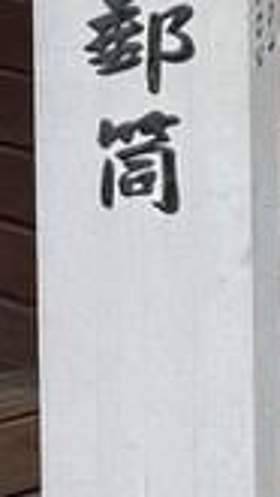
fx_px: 2504
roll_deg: -0.6
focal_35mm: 190
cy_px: -313
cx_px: 1349
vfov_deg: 10.8
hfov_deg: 5.2
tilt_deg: -3.3
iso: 80
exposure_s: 1/858
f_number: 1.78
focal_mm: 6.76
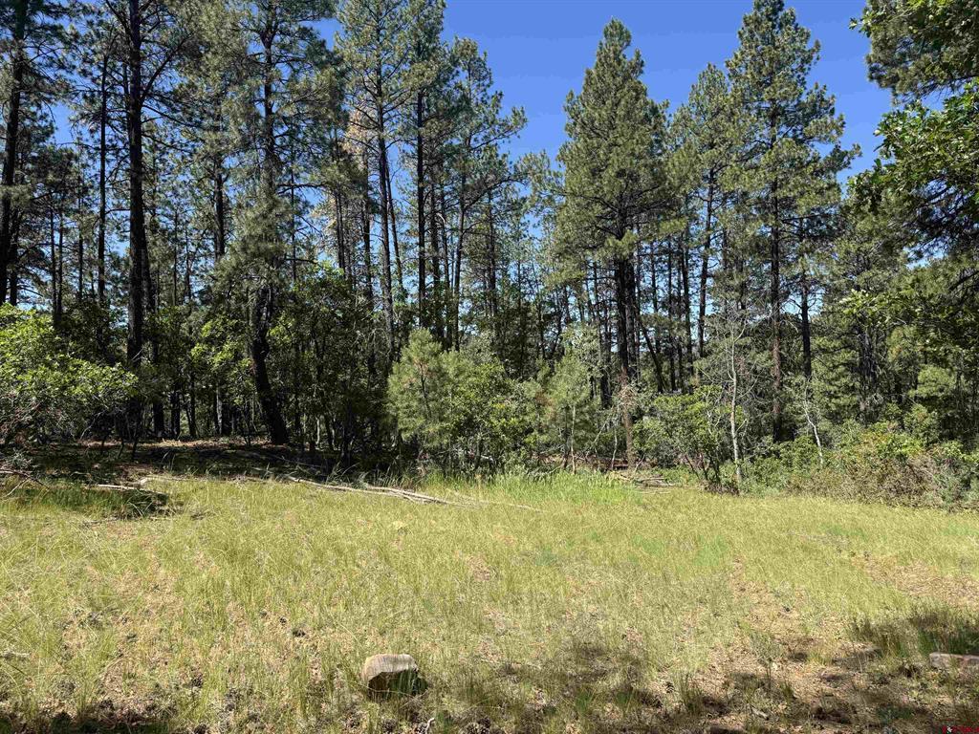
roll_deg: +2.1
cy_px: 367
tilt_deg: -0.1
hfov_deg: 71.6
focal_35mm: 24
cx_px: 490
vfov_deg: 56.8
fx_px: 679
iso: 80
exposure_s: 1/2105
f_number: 1.78
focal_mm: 6.76
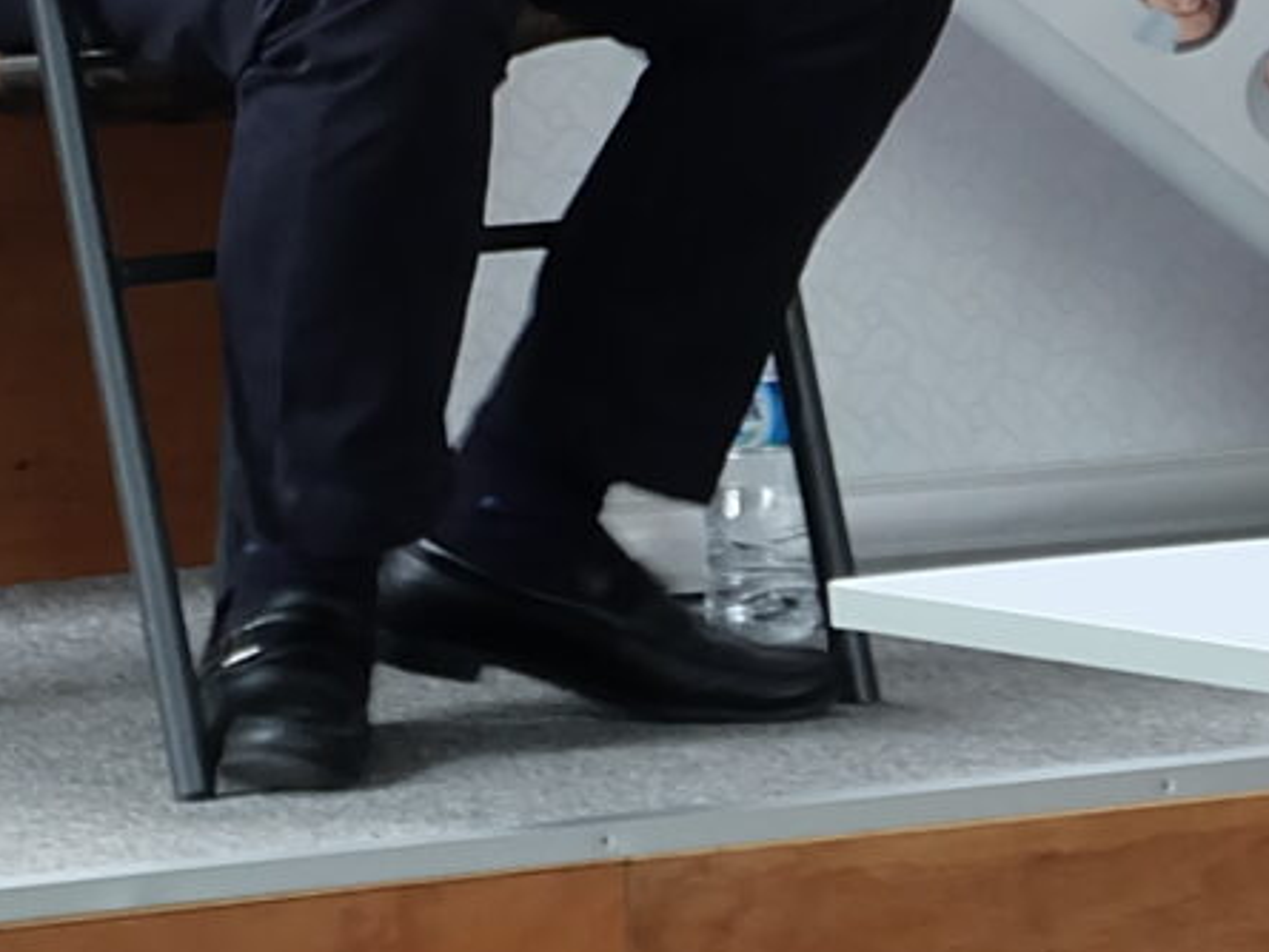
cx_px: 425
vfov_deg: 3.6
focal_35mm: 415
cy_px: -768
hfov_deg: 4.8
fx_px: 15218
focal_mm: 50
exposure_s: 1/15
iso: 800
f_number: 6.4
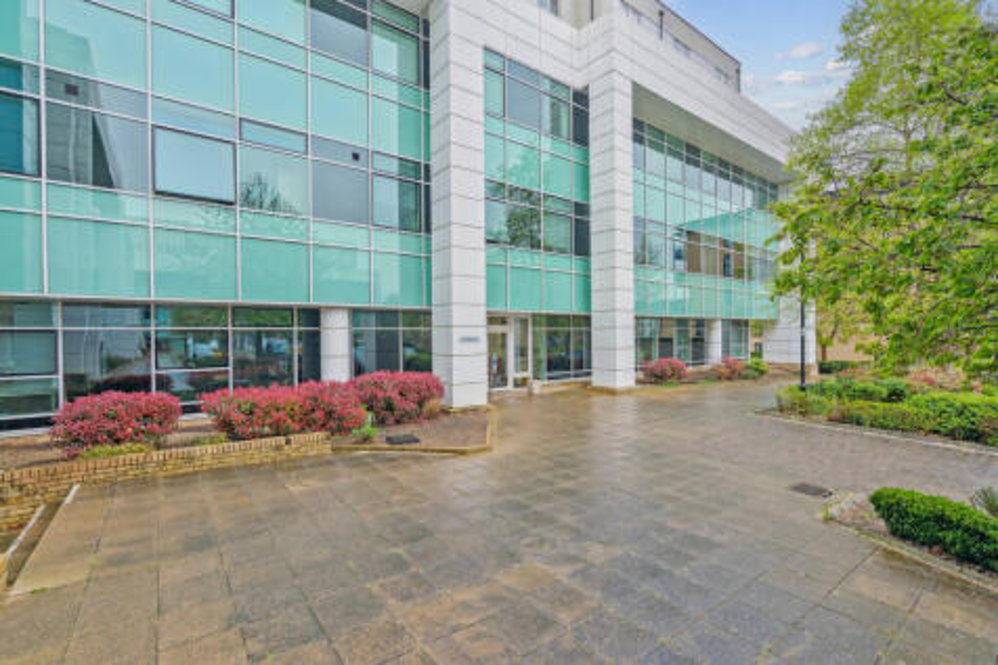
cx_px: 499
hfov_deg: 96.8
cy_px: 332
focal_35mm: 16
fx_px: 443
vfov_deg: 73.7
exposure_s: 1/400
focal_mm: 16
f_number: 7.1
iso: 640
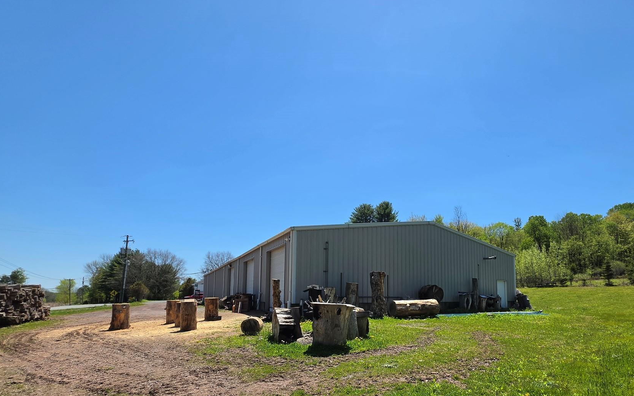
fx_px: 294
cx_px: 372
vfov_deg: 65.7
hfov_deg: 93.4
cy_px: 272
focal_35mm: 17
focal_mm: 2.2
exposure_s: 1/1884
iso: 32
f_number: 1.9
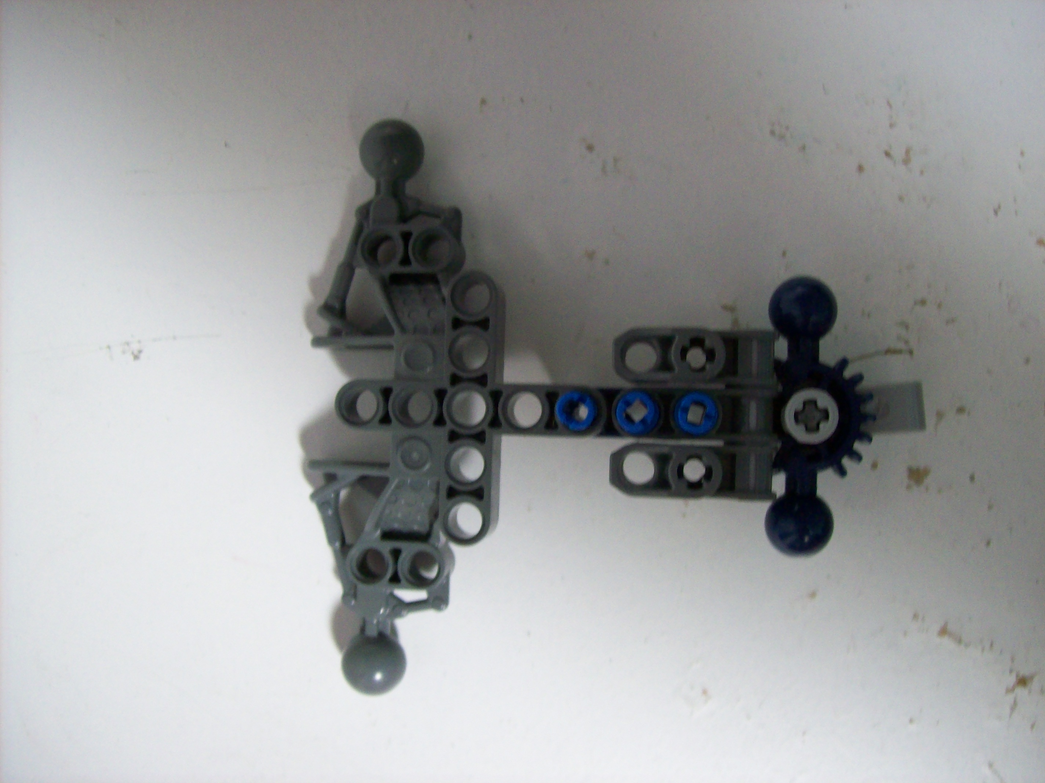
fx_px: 1086
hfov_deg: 51.4
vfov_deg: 39.6
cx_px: 522
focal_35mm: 36
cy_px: 392
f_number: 2.7
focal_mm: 6
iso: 160
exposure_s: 1/38.2
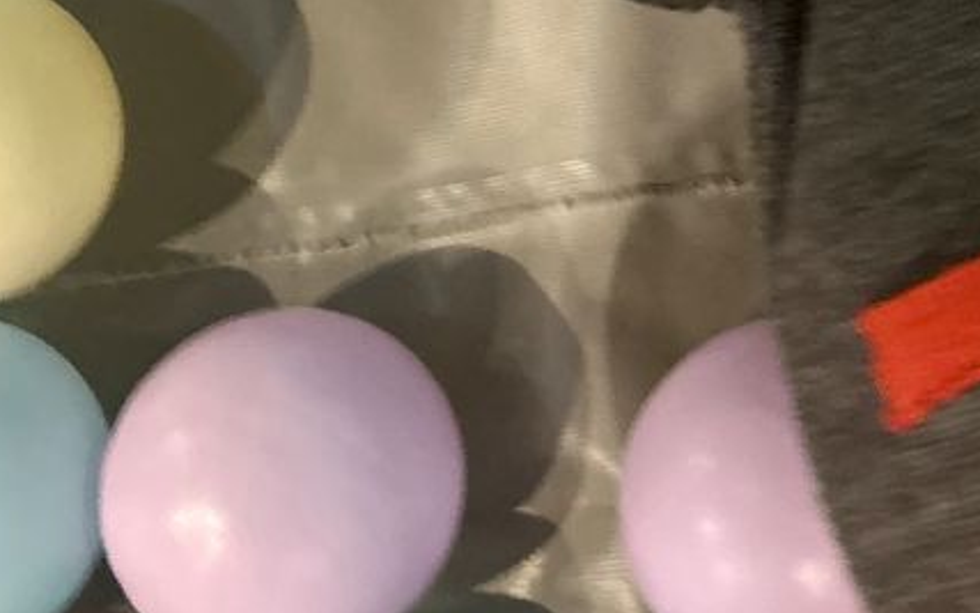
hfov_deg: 21.5
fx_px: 2484
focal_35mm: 93
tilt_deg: -77.8
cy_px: -225
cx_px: 991
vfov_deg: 13.5
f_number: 1.5
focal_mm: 5.7
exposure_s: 1/30
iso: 500
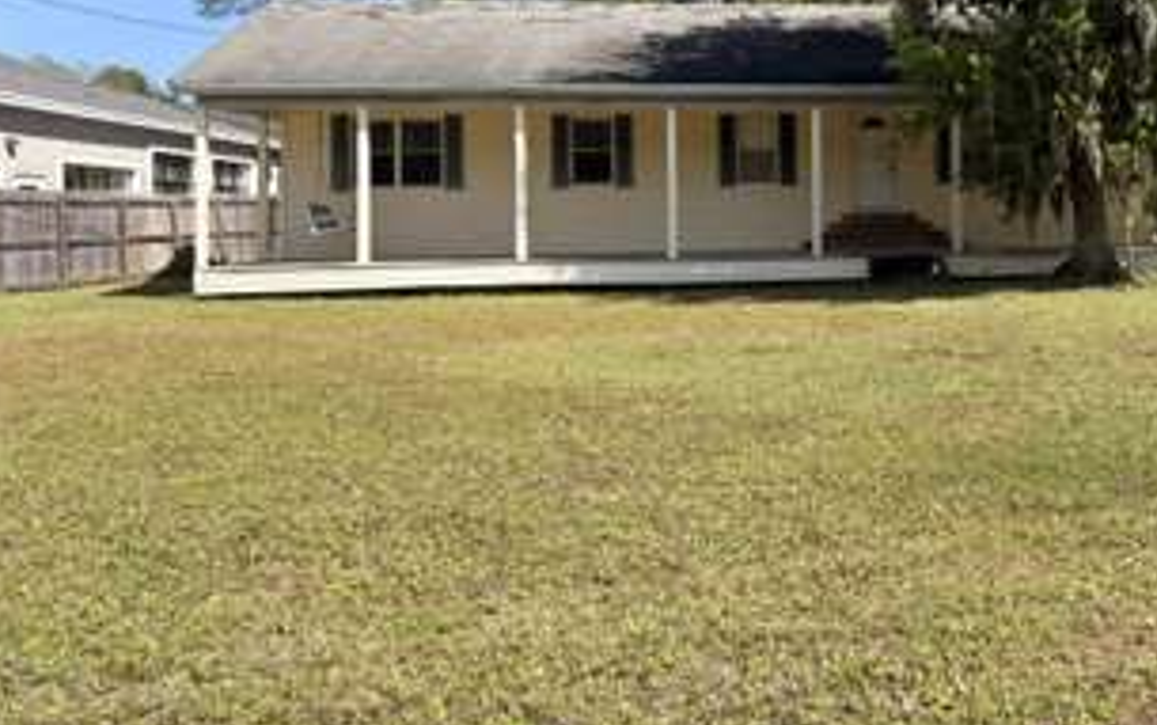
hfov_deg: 47.4
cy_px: 184
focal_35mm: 40
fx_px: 1262
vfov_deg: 31.5
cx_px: 872
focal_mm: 6.76
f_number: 1.78
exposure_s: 1/2907
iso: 80
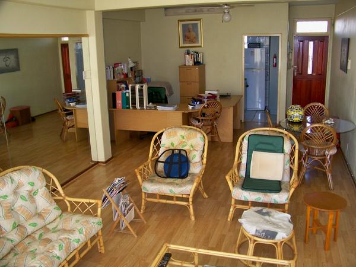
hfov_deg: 55.4
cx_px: 178
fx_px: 339
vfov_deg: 42.9
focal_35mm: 33
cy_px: 134
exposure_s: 1/30
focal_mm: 5.85
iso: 200
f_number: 2.8
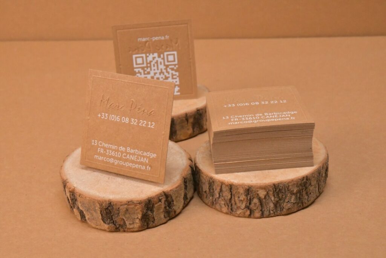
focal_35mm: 69
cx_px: 193
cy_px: 129
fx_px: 740
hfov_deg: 29.2
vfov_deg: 19.7
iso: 6400
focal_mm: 46
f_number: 14
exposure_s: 1/125
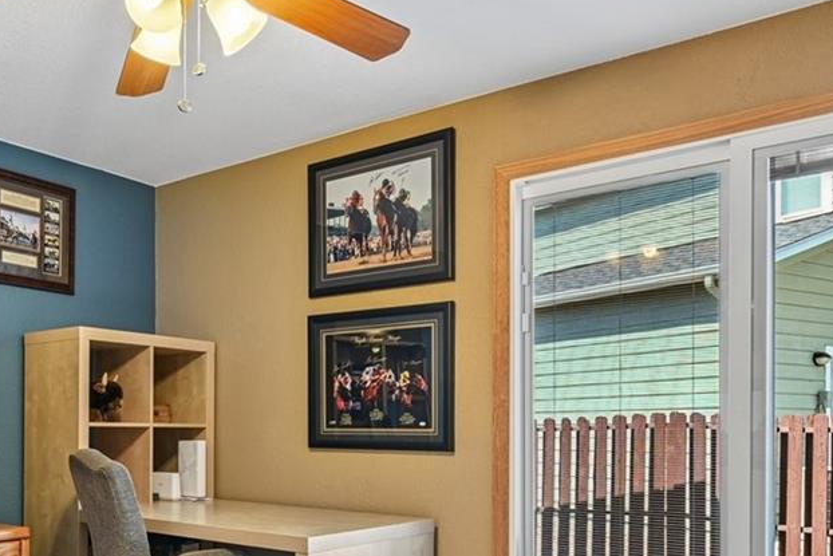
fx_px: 833
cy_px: 422
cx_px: 220
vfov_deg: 36.0
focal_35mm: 36
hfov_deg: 51.1
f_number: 10
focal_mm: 14
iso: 400
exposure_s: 1/13
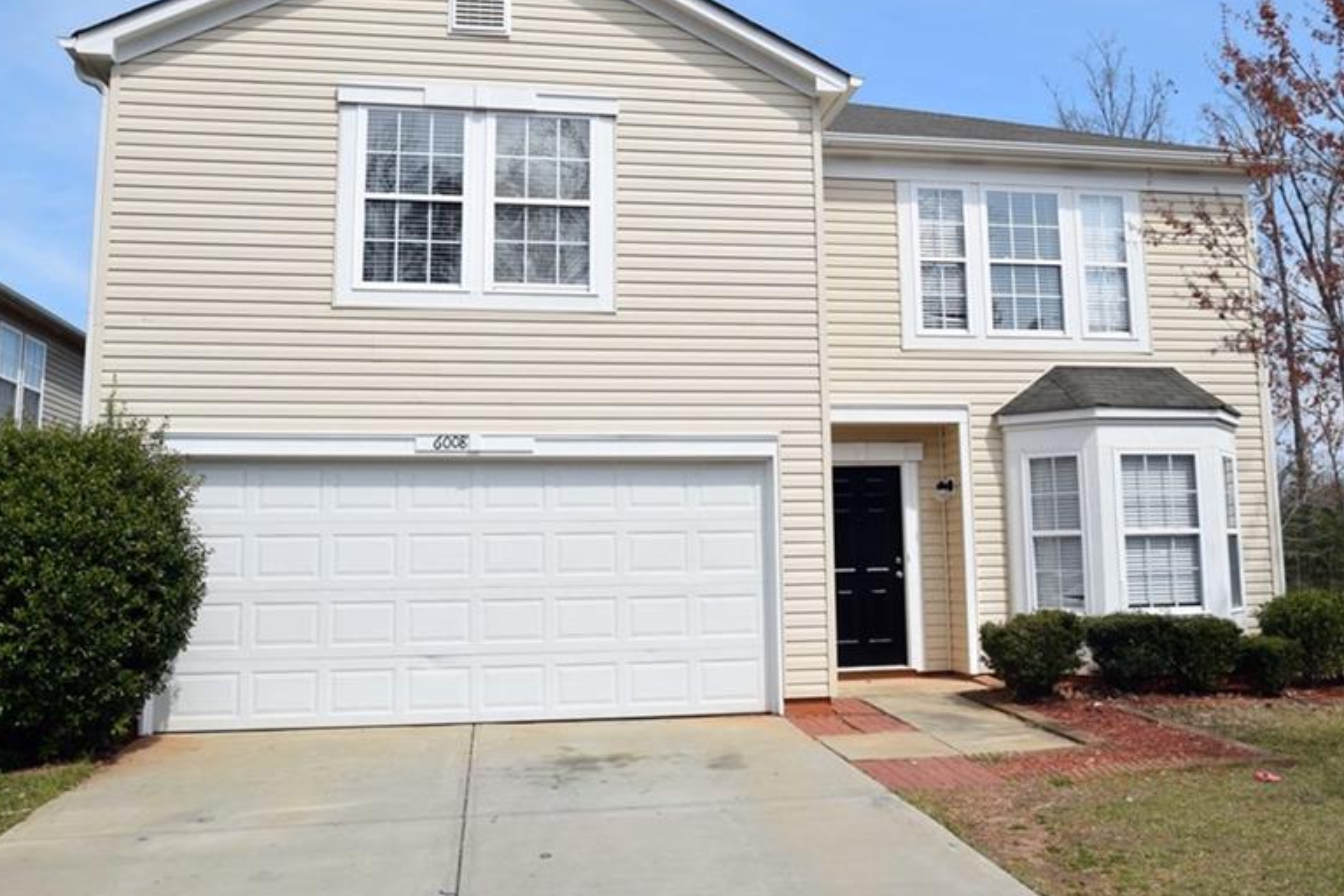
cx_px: 765
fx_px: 1195
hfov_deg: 58.5
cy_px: 357
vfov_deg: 40.9
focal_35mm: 32
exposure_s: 1/400
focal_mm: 16
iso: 200
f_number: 10
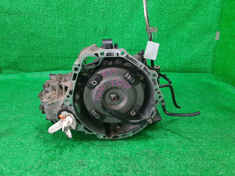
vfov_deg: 48.2
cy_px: 86
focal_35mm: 29
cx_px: 124
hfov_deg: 61.6
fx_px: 197
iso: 127
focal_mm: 3.93
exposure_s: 1/50
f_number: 1.7
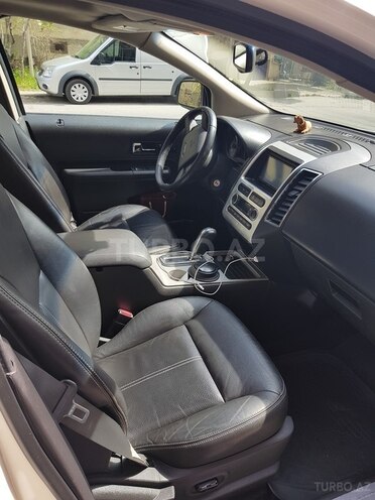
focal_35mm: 26
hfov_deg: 53.1
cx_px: 188
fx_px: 376
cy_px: 250
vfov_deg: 67.3
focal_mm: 4.2
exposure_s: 1/478
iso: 40
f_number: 1.7
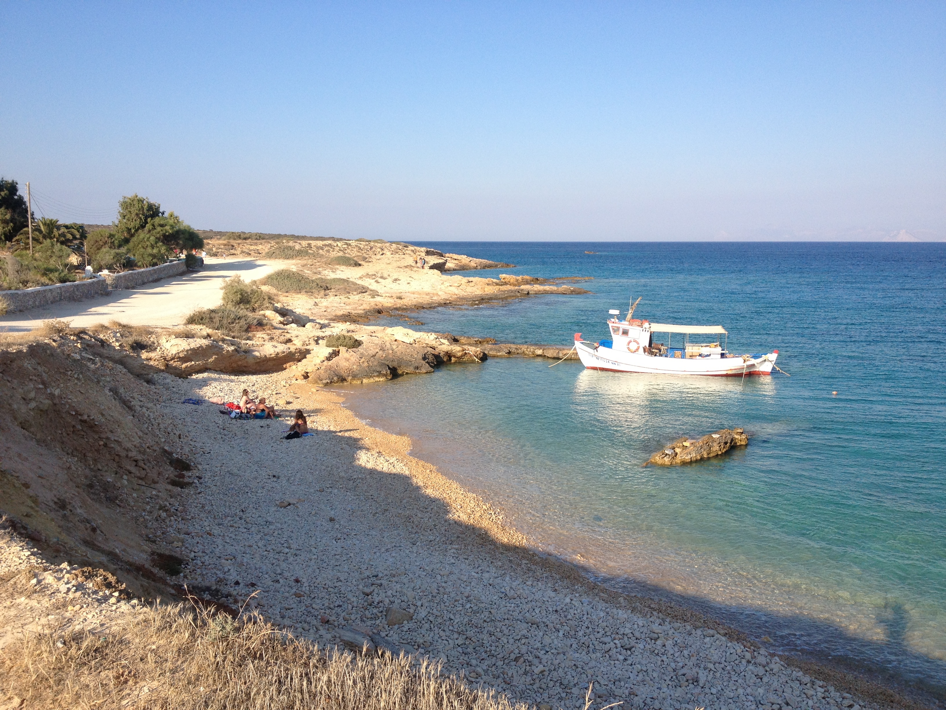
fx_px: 956
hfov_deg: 52.6
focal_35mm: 35
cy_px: 355
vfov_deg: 40.7
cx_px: 473
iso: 50
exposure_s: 1/1346
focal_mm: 4.28
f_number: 2.4
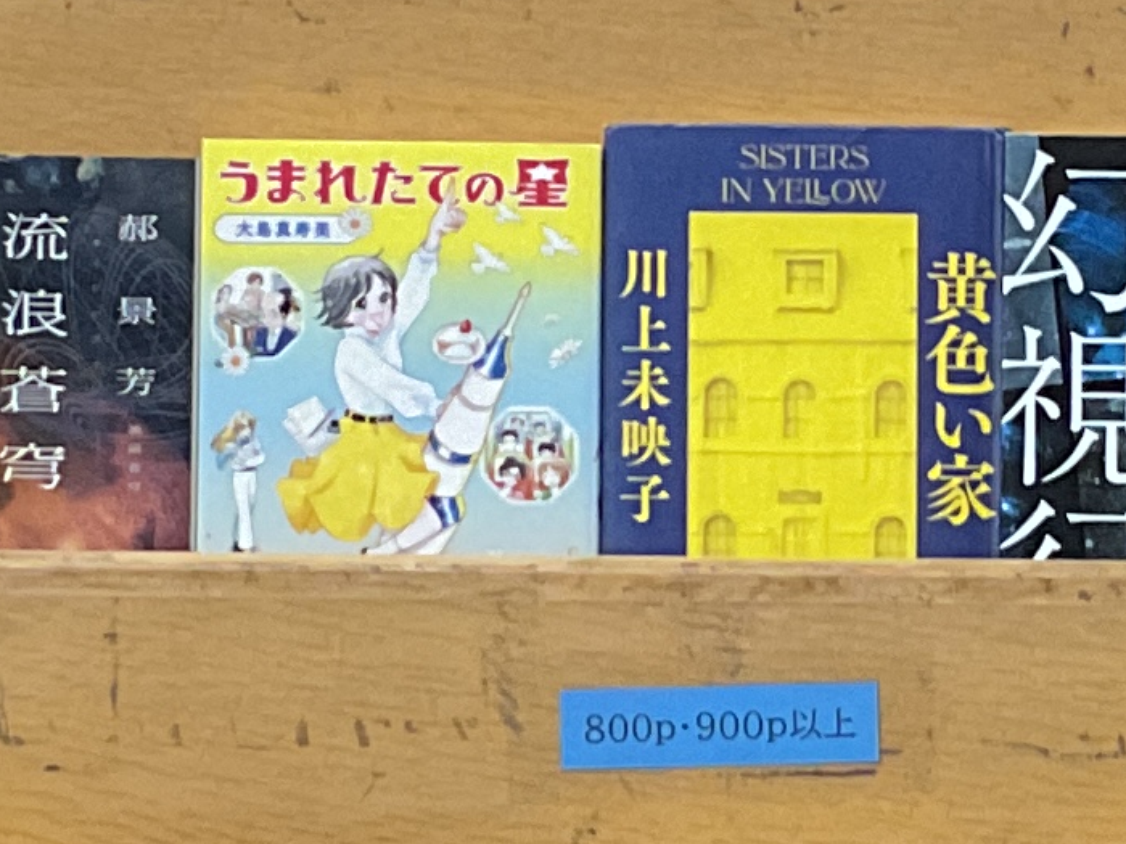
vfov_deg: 8.9
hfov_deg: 11.8
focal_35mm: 167
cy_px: 484
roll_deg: +0.1
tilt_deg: -13.5
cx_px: 828
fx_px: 5432
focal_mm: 3
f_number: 1.8
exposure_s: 1/50
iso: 200
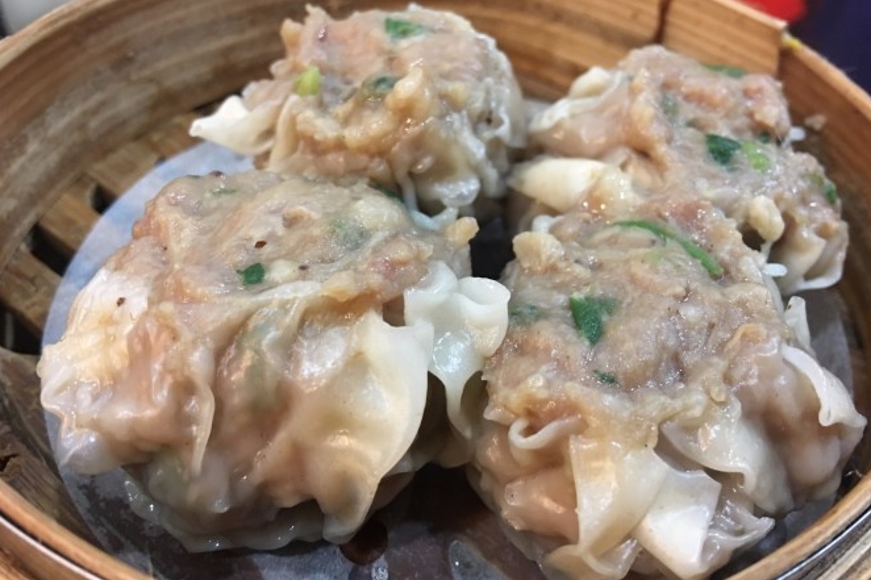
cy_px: 281
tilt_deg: -45.6
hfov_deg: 60.3
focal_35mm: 31
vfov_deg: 42.3
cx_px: 439
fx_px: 750
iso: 100
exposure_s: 1/17
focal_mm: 4.15
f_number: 2.2
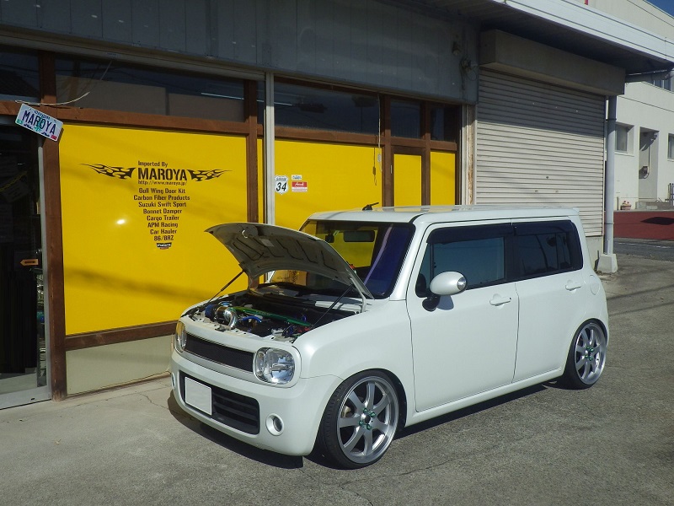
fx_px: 662
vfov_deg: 41.8
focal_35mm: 34
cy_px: 253
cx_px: 337
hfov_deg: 54.0
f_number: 4.6
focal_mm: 6.1
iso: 125
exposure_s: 1/1500
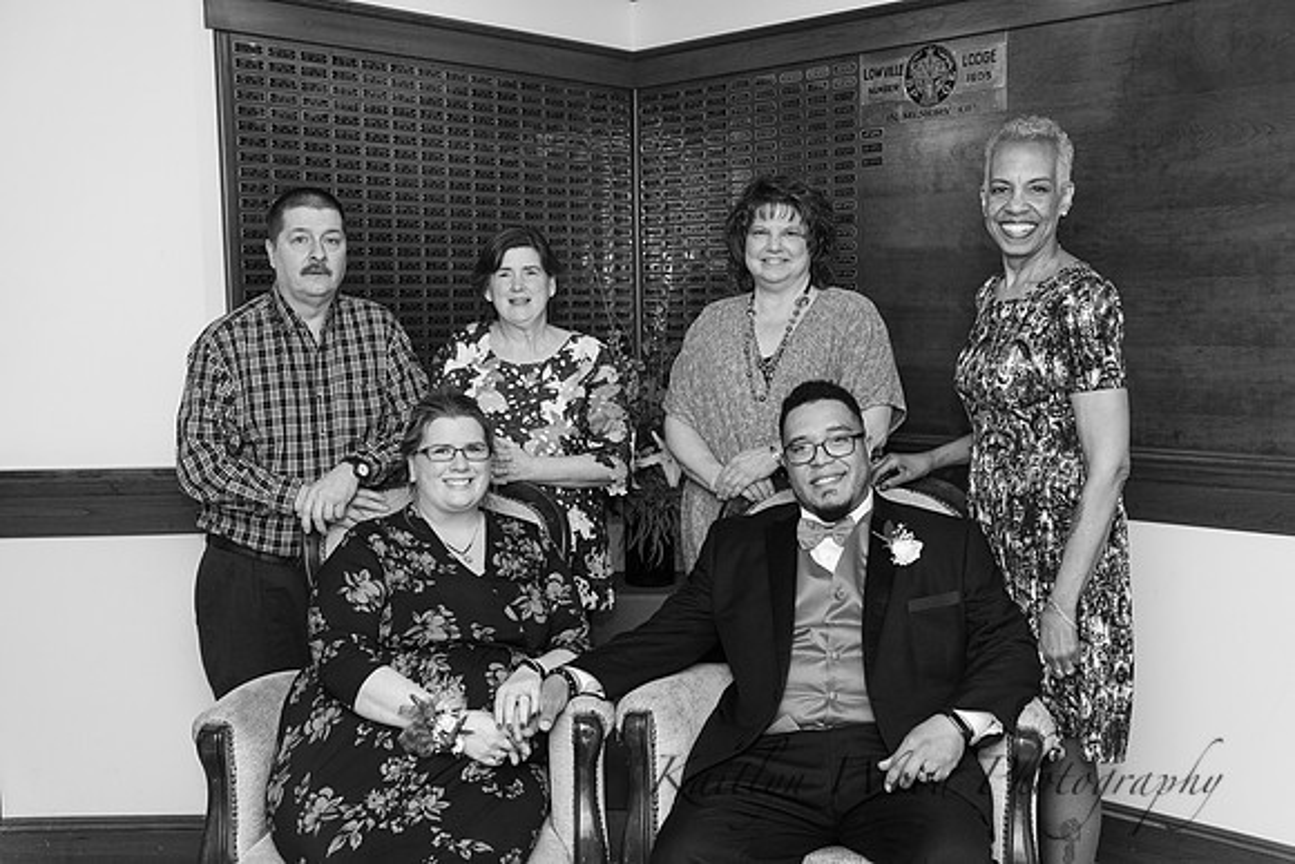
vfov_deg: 35.1
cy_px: 432
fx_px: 1367
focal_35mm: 38
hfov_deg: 50.7
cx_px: 648
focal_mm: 38
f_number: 4
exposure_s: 1/200
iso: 800
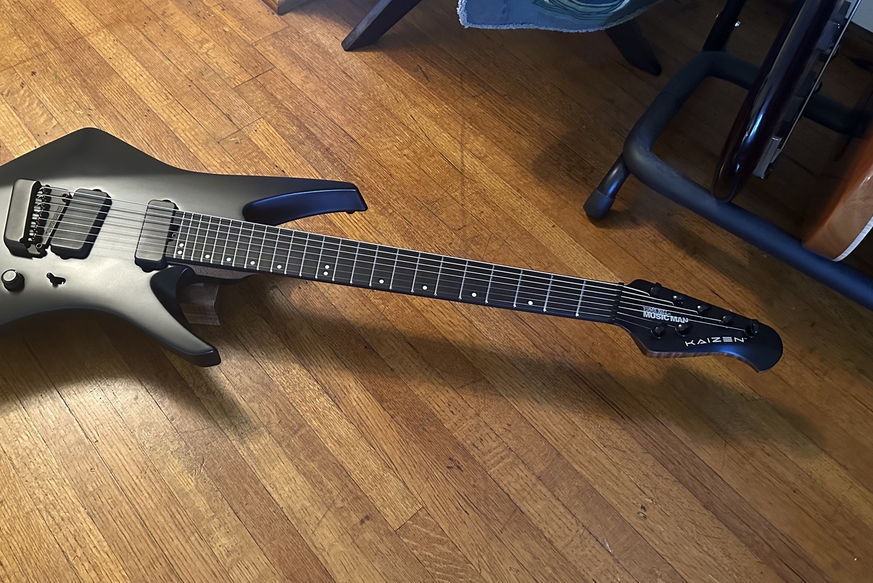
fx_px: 728
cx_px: 365
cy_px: 276
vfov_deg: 43.6
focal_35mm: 30
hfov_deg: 61.6
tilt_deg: -58.4
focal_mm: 6.86
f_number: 1.78
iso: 1000
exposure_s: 1/40
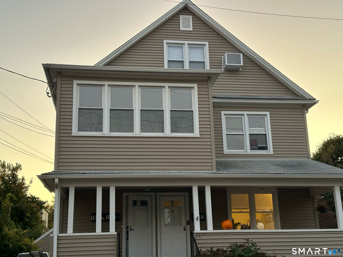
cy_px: 128
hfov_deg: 39.7
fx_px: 476
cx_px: 172
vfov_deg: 30.3
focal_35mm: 48
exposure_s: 1/44
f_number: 1.78
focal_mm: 6.86
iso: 250
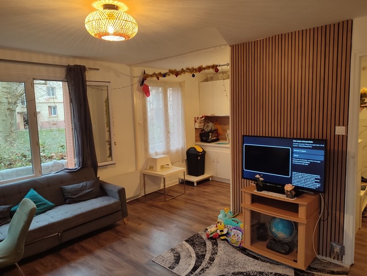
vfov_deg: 56.8
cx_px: 184
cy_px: 138
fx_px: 254
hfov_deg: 71.6
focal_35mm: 24
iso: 133
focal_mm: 5.89
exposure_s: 1/33
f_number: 1.89
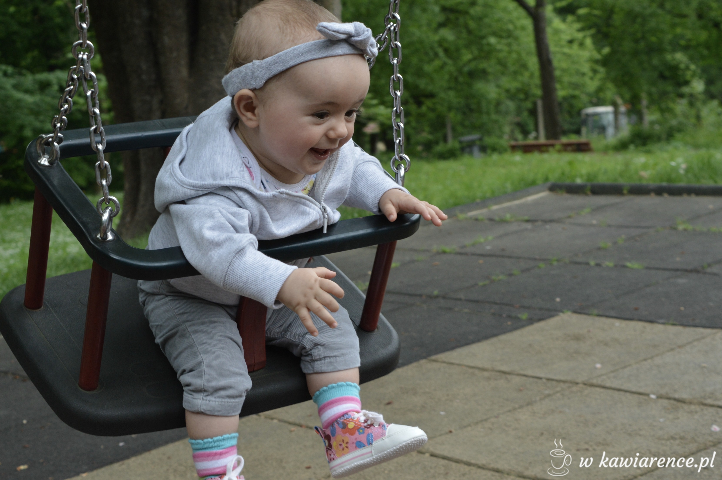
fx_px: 1563
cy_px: 240
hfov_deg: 26.0
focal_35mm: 78
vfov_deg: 17.5
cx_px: 361
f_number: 10
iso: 400
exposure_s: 1/200
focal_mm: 52
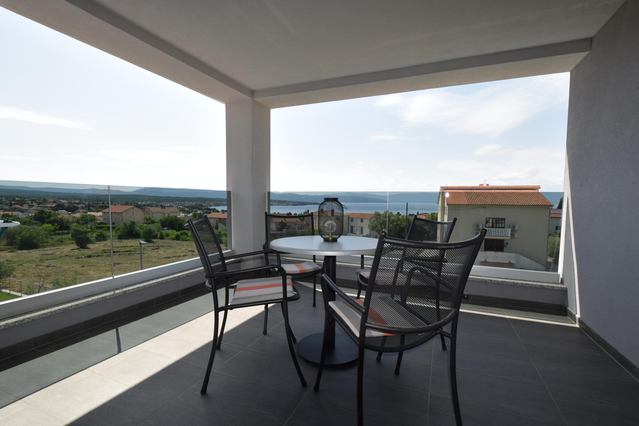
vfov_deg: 77.3
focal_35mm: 15
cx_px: 320
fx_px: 266
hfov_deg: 100.4
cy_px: 213
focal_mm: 10
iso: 100
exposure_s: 1/200
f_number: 8
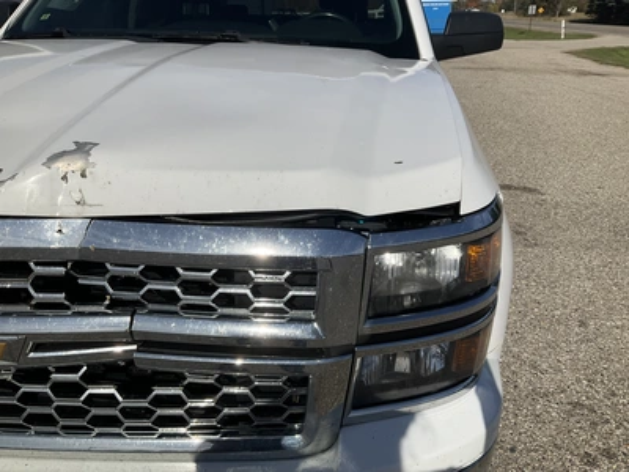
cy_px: 236
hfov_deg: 61.7
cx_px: 314
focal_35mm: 29
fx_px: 527
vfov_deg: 48.2
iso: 25
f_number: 1.8
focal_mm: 3
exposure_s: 1/6536
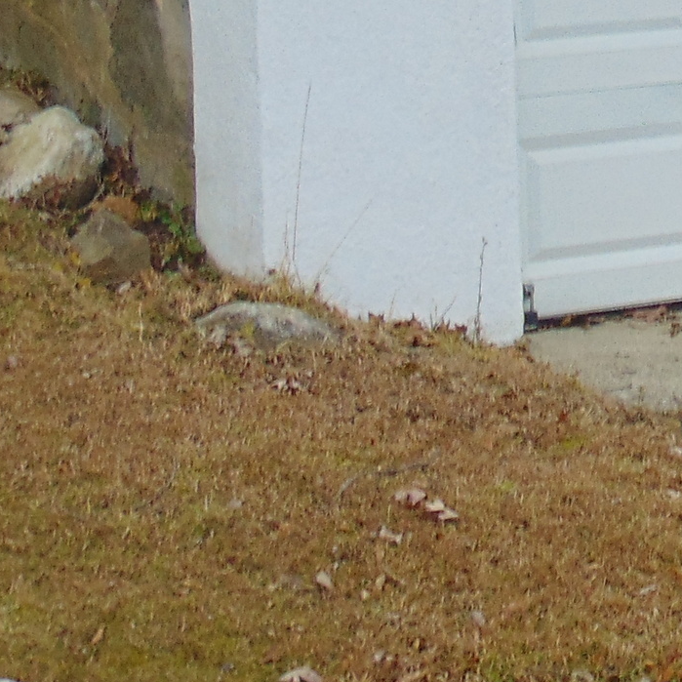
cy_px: -156
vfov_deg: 12.5
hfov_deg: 12.5
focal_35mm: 136
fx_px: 3031
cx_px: 816
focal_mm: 6.3
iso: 80
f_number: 3.2
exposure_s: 1/160
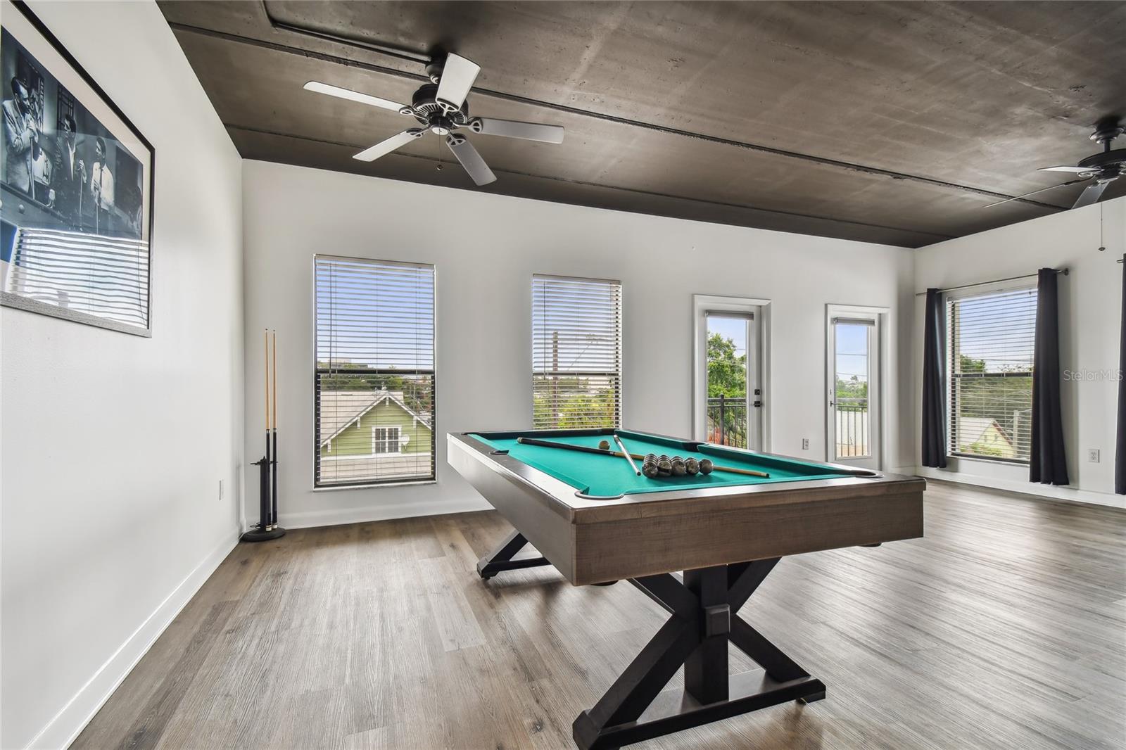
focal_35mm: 15
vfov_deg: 77.3
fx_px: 469
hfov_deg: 100.4
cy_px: 375
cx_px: 563
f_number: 7.1
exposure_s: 1/30
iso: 100
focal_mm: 10
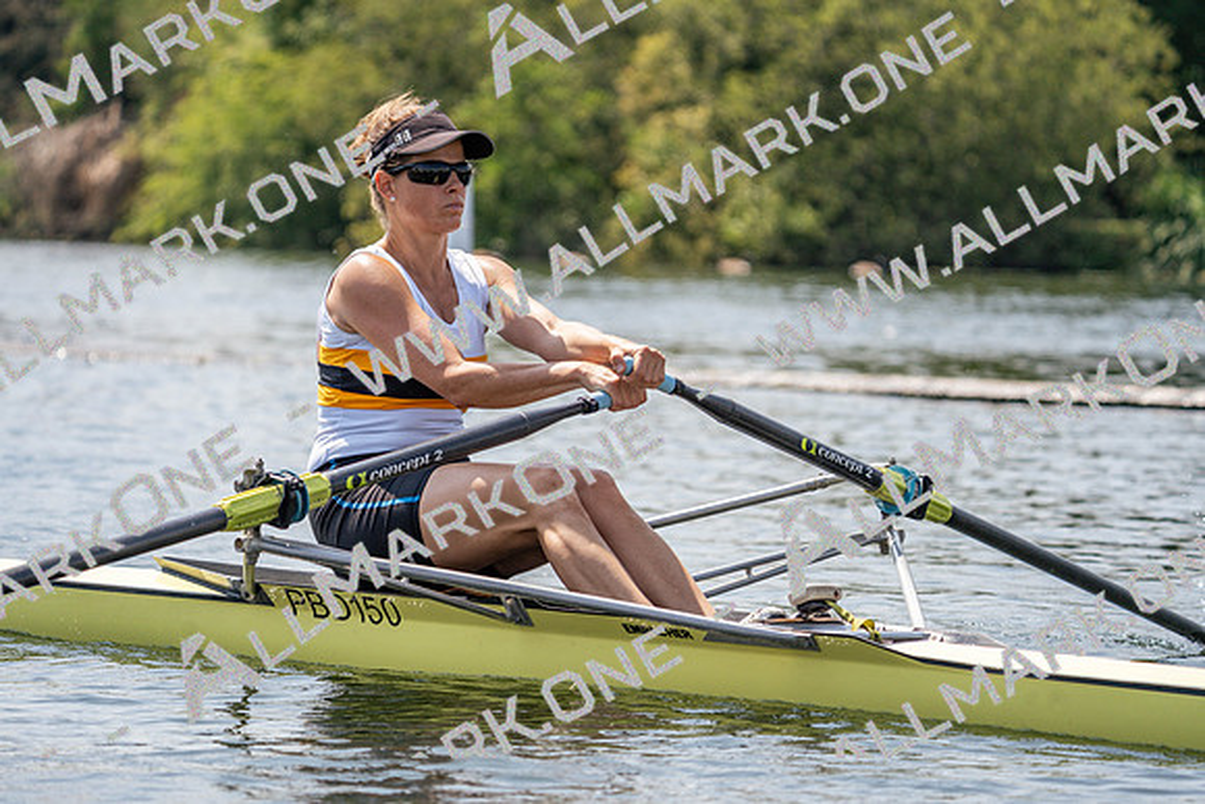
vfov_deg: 6.9
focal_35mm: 200
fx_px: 6696
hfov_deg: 10.3
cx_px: 602
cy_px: 402
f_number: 5.6
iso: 200
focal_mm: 200
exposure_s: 1/1600
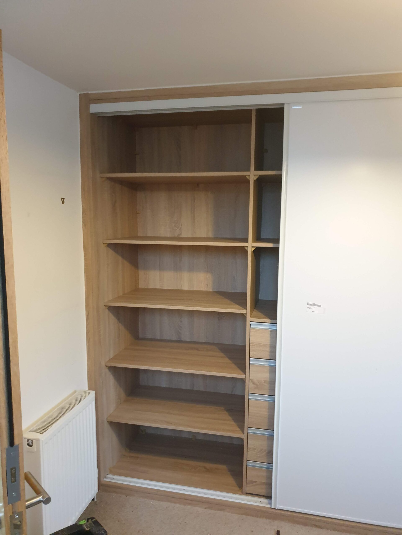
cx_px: 201
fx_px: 403
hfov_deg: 53.1
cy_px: 268
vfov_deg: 67.3
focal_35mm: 26
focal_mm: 4.3
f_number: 1.5
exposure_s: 1/50
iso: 320
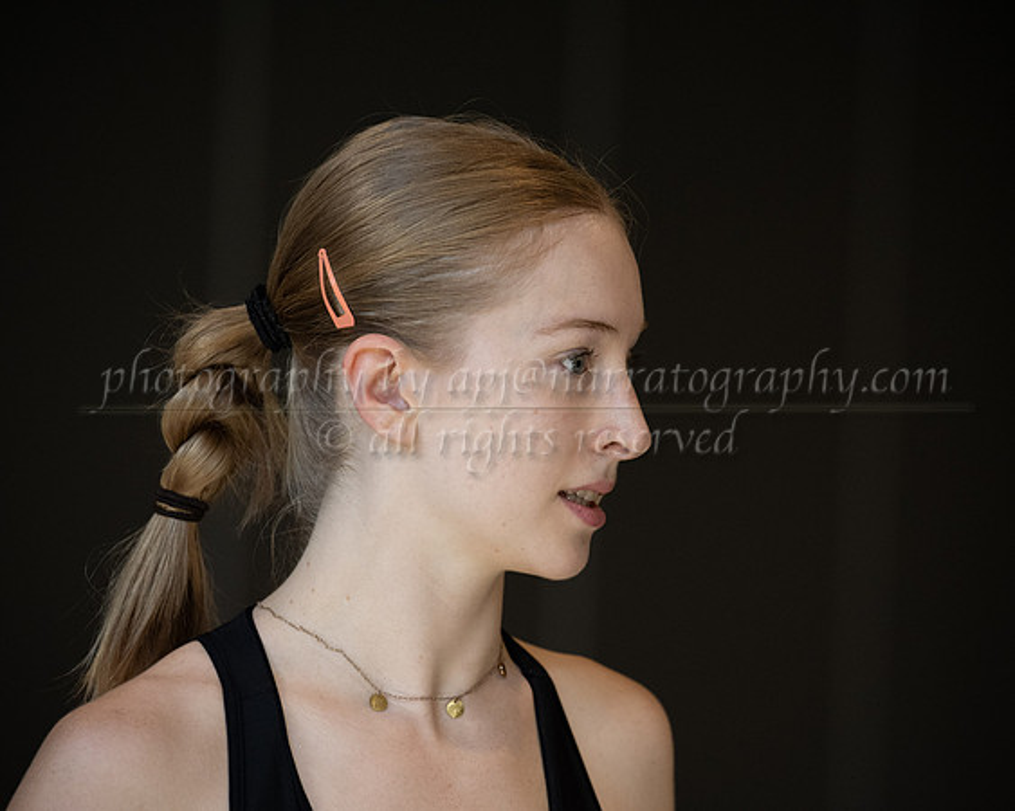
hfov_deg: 8.6
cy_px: 406
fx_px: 6764
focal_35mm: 225
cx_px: 609
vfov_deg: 6.9
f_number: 4
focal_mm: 200
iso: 2000
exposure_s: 1/800
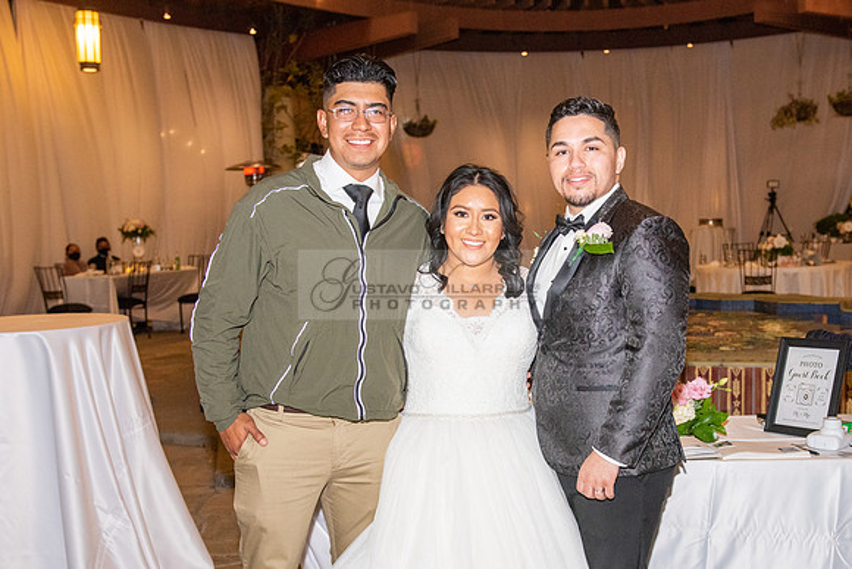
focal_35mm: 49
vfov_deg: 27.4
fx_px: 1162
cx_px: 479
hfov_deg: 40.2
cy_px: 367
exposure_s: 1/160
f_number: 4
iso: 1600
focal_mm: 35
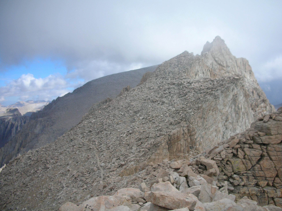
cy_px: 106
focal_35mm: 35
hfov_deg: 52.6
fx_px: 285
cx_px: 141
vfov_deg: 40.7
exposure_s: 1/77.1
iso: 50
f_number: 8.5
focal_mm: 5.8
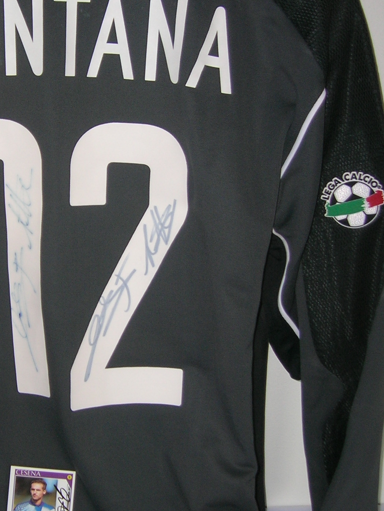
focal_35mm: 64
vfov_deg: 30.3
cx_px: 43
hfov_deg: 22.4
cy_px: 239
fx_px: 946
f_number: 2.9
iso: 50
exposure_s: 1/60.1
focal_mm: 5.7
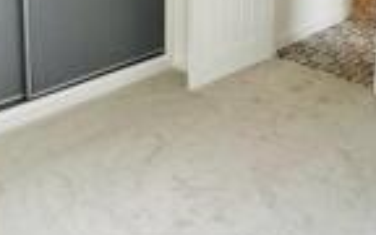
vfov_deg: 20.1
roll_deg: -0.4
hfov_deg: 34.0
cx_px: 181
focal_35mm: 60
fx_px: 615
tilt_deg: -11.4
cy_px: -56
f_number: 2.2
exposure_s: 1/100
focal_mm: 2.22
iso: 200
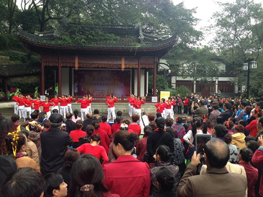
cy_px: 98
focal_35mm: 33
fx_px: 251
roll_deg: -1.0
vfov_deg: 42.9
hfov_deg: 55.4
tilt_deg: -3.6
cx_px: 132
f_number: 2.4
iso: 64
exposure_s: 1/120
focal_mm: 4.12
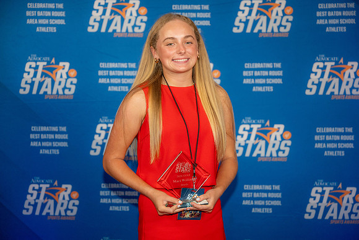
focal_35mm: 61
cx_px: 180
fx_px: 608
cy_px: 120
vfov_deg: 22.3
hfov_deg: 32.9
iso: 400
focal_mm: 61
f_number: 3.2
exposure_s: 1/200
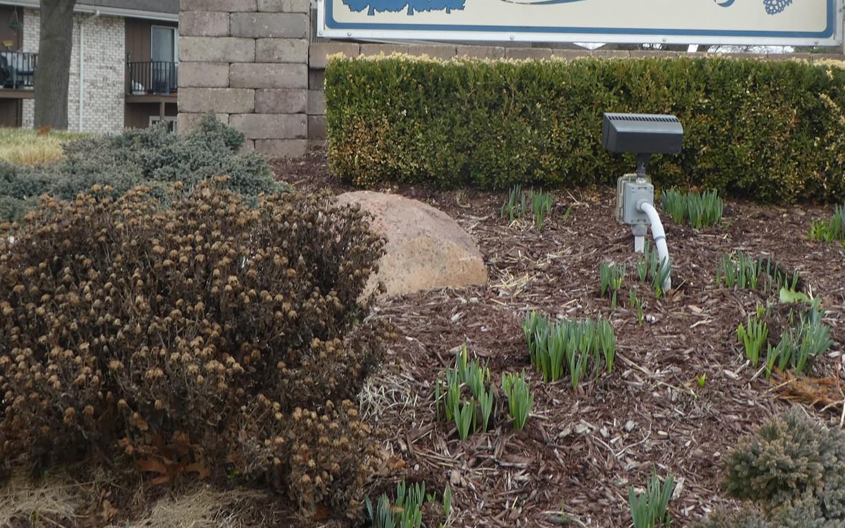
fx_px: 1267
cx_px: 496
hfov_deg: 36.8
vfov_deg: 23.3
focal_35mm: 55
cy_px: 123
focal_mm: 5.4
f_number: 3.5
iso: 80
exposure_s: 1/125
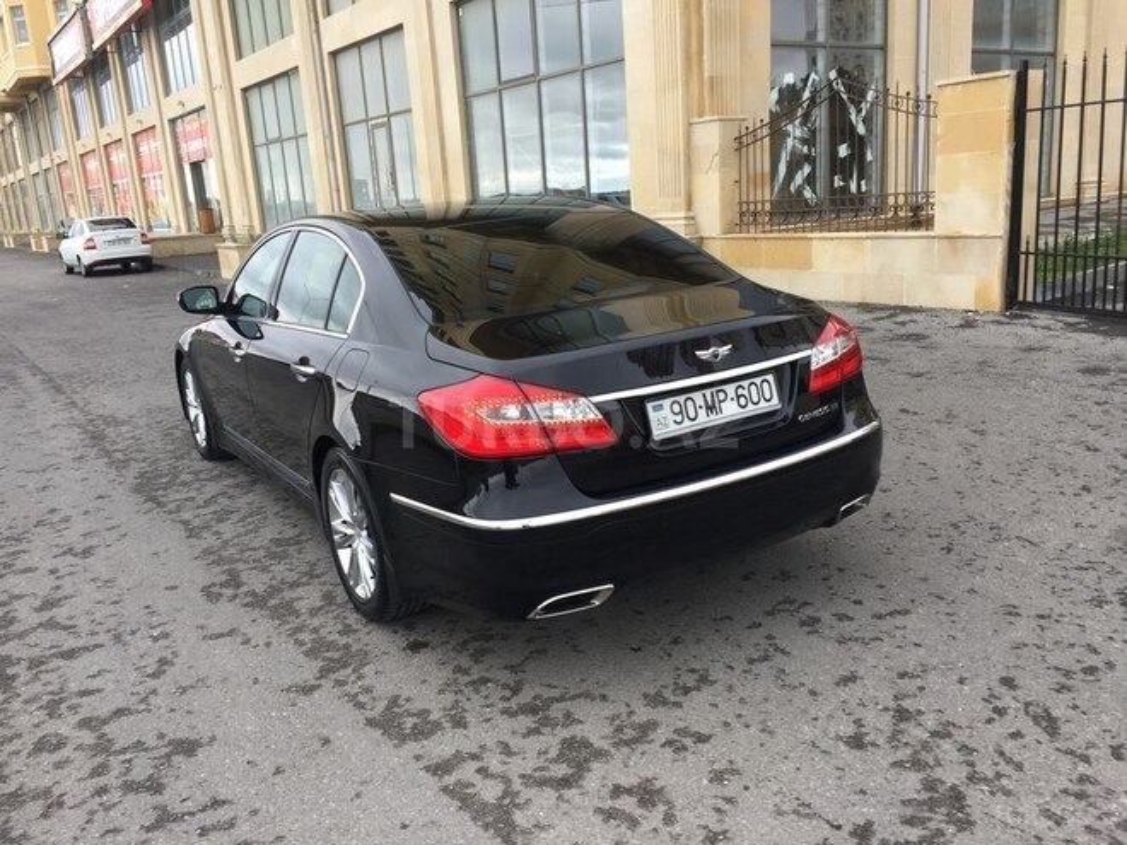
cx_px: 564
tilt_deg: -12.3
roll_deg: +5.0
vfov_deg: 48.2
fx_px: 944
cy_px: 422
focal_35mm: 29
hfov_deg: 61.7
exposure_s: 1/138
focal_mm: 4.15
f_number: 2.2
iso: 32
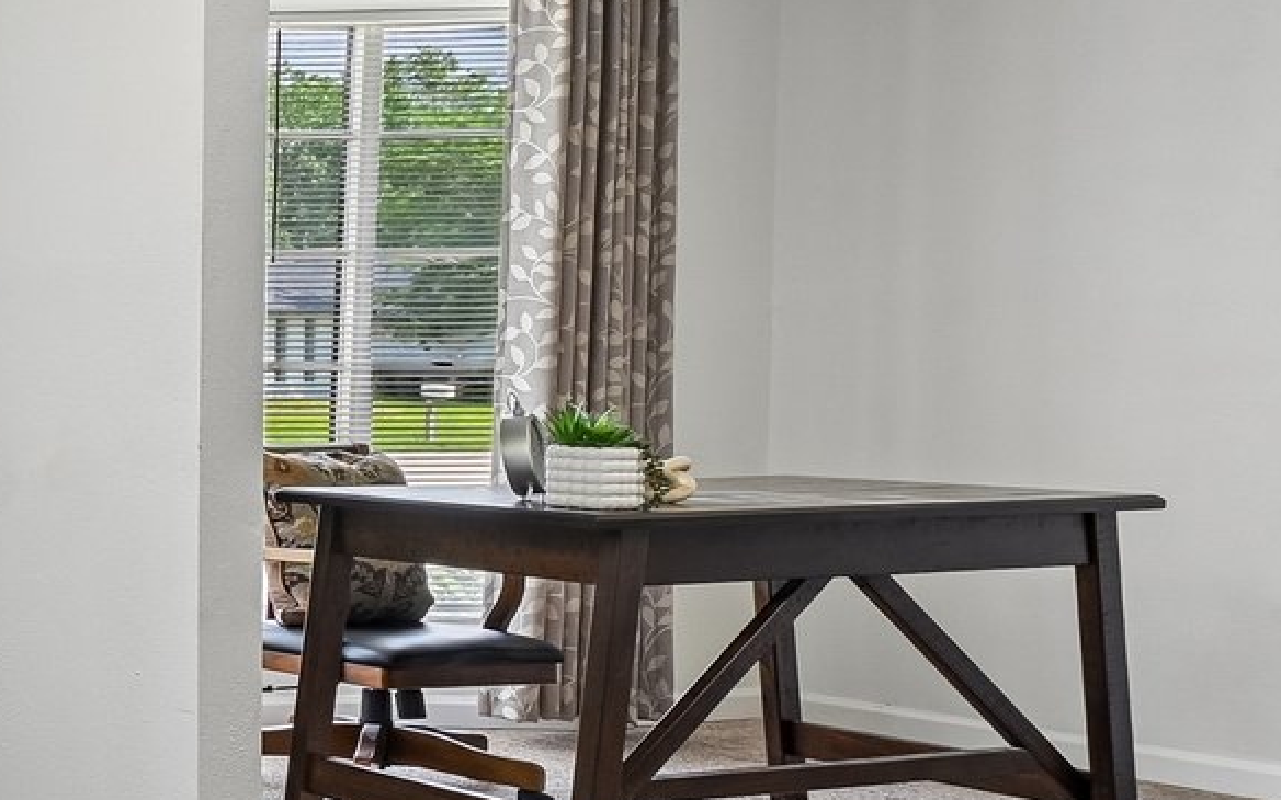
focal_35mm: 50
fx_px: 1746
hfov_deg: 24.4
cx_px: -875
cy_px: 396
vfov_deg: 25.8
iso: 400
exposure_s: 1/100
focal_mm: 14
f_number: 8
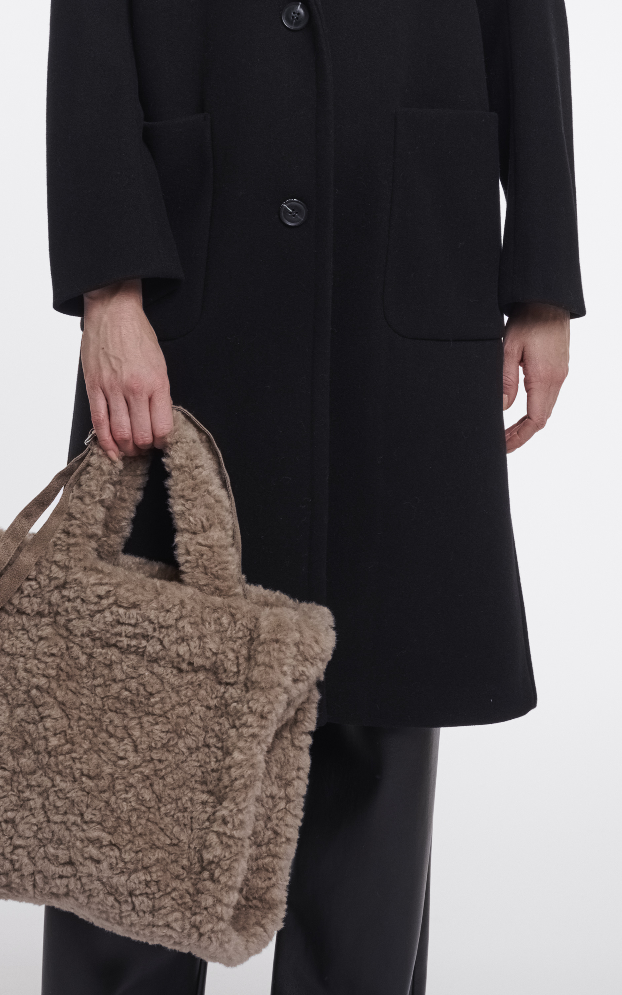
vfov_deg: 18.1
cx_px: 313
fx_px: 3119
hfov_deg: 11.4
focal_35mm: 115
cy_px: 290
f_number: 8
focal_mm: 56
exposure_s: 1/160
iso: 125
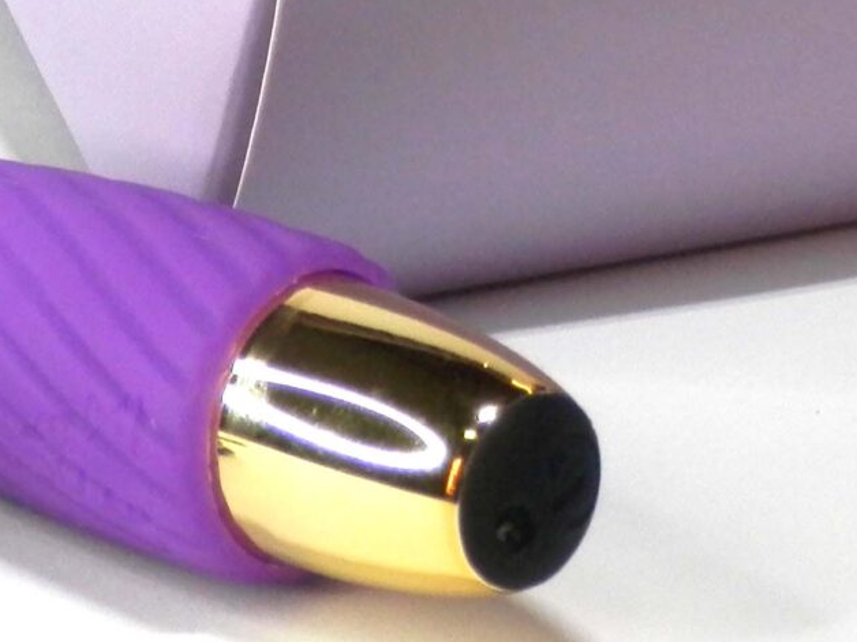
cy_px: -230
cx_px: 202
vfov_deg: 8.9
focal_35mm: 163
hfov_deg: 12.1
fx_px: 4035
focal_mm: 7.3
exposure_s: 1/80
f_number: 3.7
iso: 100
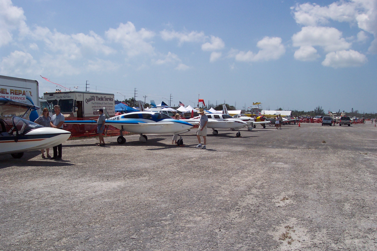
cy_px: 126
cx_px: 188
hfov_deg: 50.7
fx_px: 398
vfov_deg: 35.1
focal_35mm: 38
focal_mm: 8
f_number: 4.8
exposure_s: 1/1000
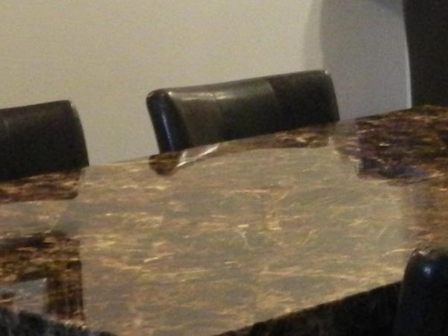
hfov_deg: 15.6
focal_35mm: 125
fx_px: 1618
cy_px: 207
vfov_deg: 11.9
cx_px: 385
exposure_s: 1/15
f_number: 3.1
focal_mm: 4.5
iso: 400
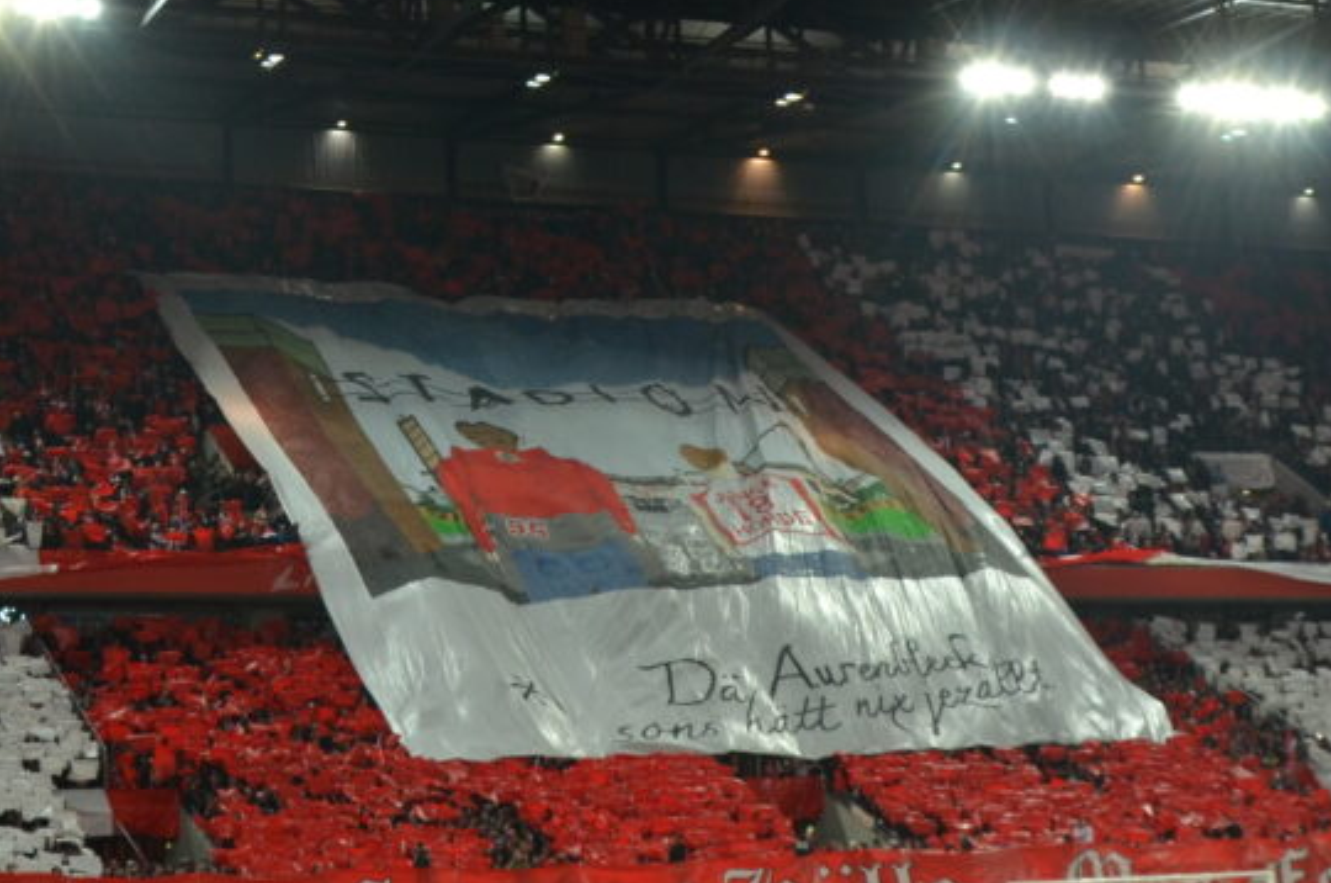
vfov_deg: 16.9
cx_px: 510
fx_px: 2953
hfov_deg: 25.3
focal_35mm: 80
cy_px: 242
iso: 400
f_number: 5
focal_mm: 18
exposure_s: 1/100
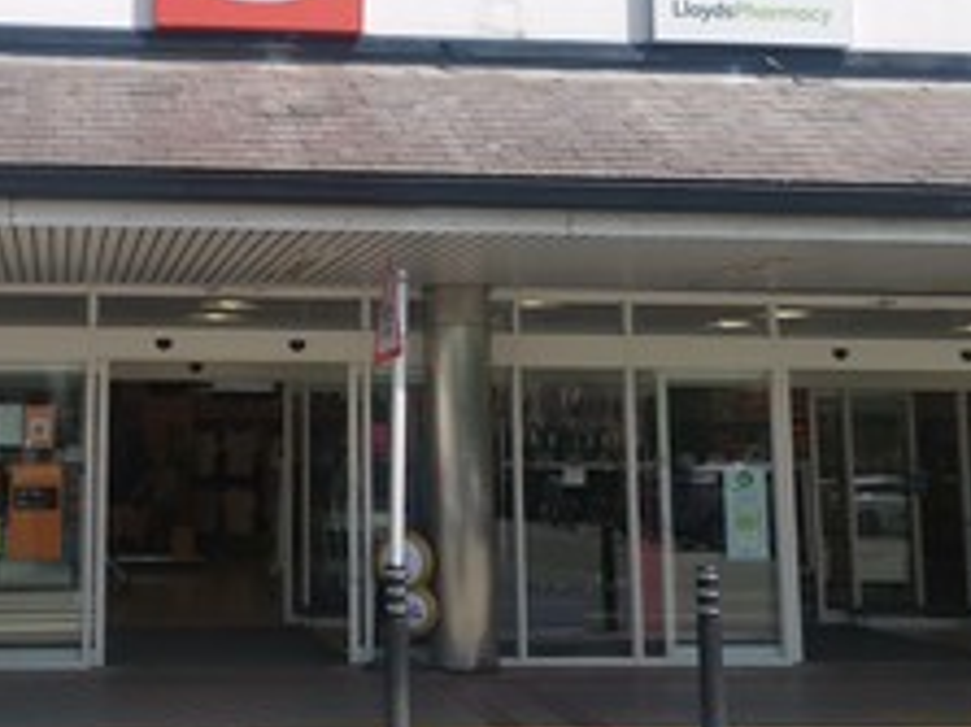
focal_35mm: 62
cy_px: 213
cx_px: 235
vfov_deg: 23.5
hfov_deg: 30.6
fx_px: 1738
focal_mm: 5.58
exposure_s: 1/1845
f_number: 1.8
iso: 50
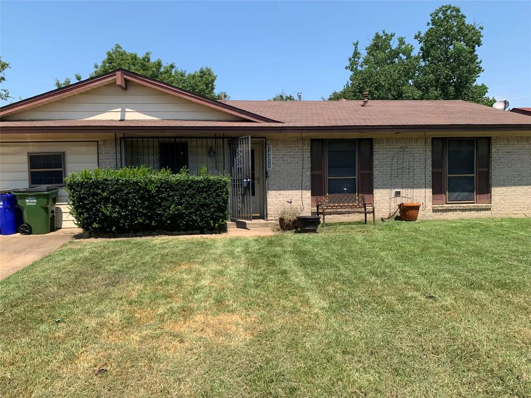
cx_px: 266
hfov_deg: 67.3
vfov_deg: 53.1
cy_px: 199
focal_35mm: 26
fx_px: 399
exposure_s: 1/1718
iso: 25
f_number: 1.8
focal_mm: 4.25
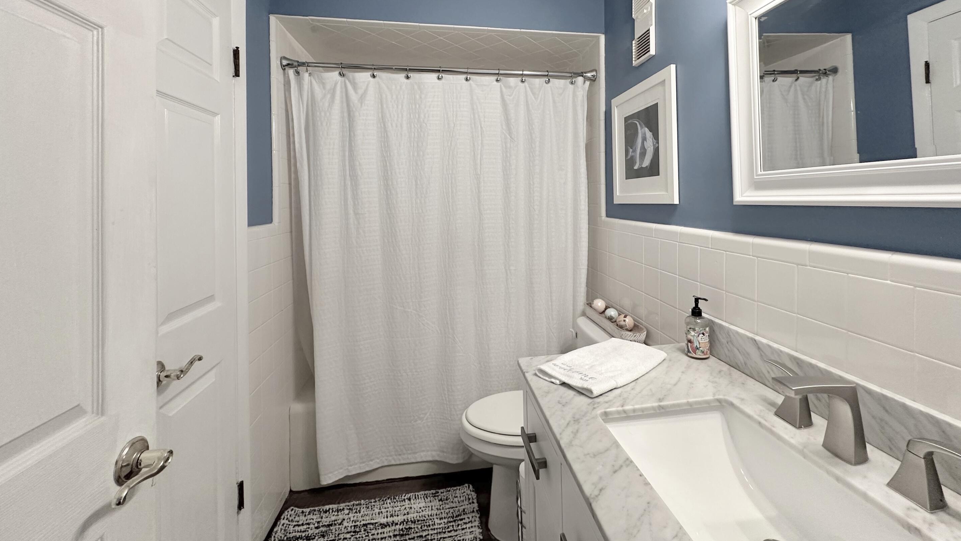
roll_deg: +0.7
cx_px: 500
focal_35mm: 16
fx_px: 408
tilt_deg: -0.2
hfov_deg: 99.3
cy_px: 200
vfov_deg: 66.0
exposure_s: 1/60
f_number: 2.2
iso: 200
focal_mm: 2.22
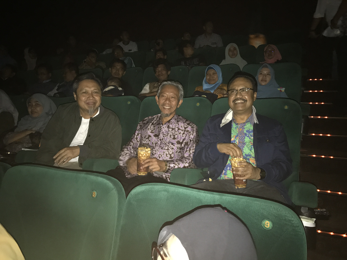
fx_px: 281
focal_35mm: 28
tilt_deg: -3.9
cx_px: 174
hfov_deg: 63.4
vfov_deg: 49.7
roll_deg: -1.8
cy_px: 130
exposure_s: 1/17
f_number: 1.8
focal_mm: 3.99
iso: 200
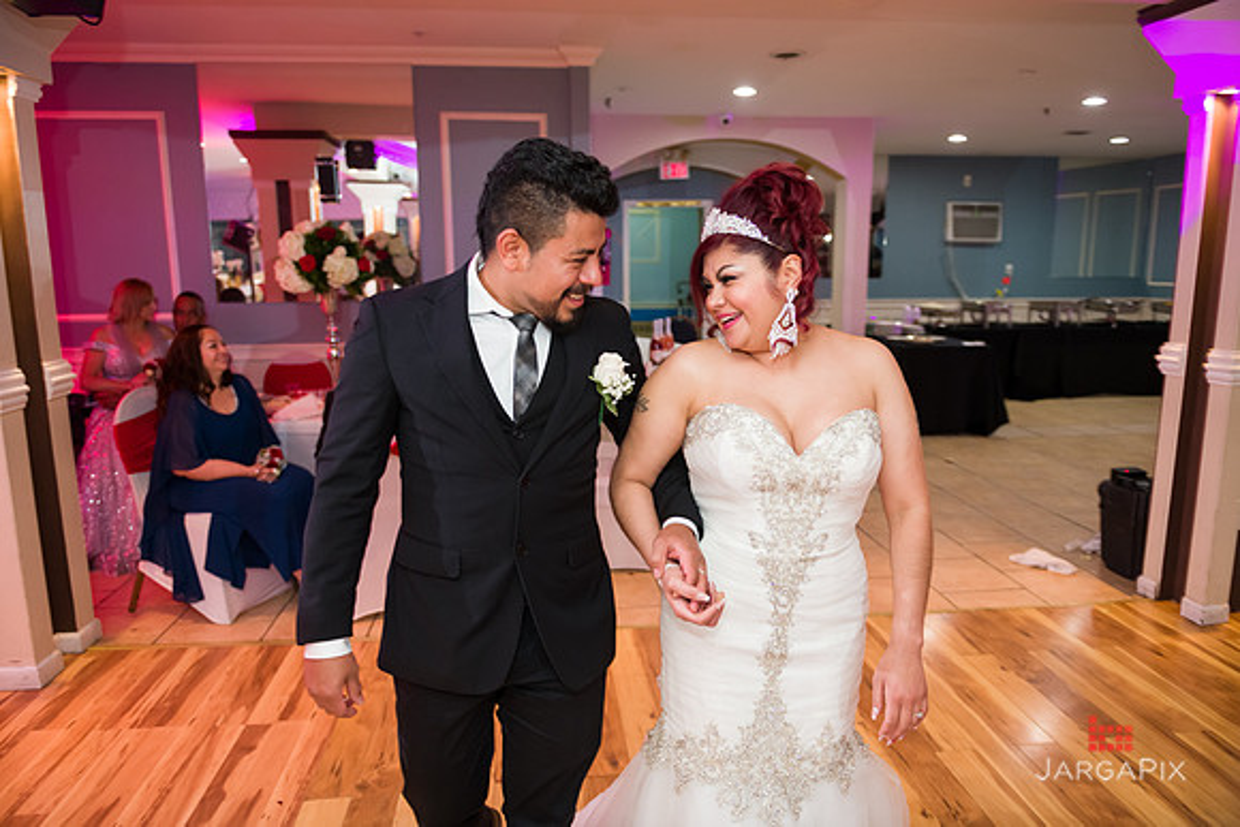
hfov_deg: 73.7
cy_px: 414
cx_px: 620
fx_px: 827
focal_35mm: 24
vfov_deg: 53.2
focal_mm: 24
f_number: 3.2
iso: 1250
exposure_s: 1/125
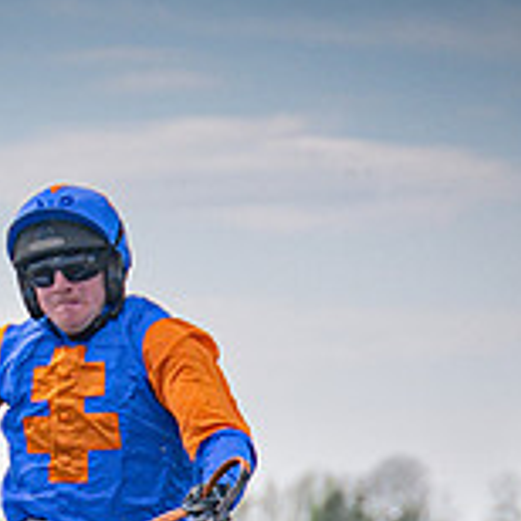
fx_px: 9995
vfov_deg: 3.0
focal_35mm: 587
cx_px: -3
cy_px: 807
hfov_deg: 3.0
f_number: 4
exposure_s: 1/2000
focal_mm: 98
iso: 200
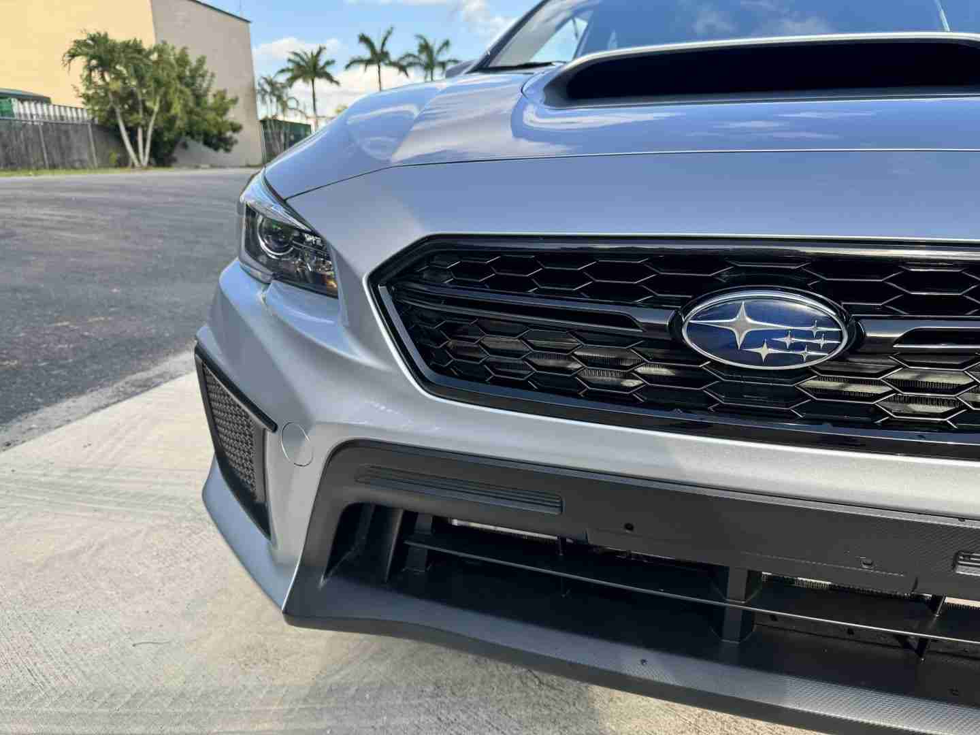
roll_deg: +0.7
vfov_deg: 56.8
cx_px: 490
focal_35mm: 24
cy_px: 368
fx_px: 679
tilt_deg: -15.7
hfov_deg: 71.6
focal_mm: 6.86
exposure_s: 1/535
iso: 80
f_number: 1.78
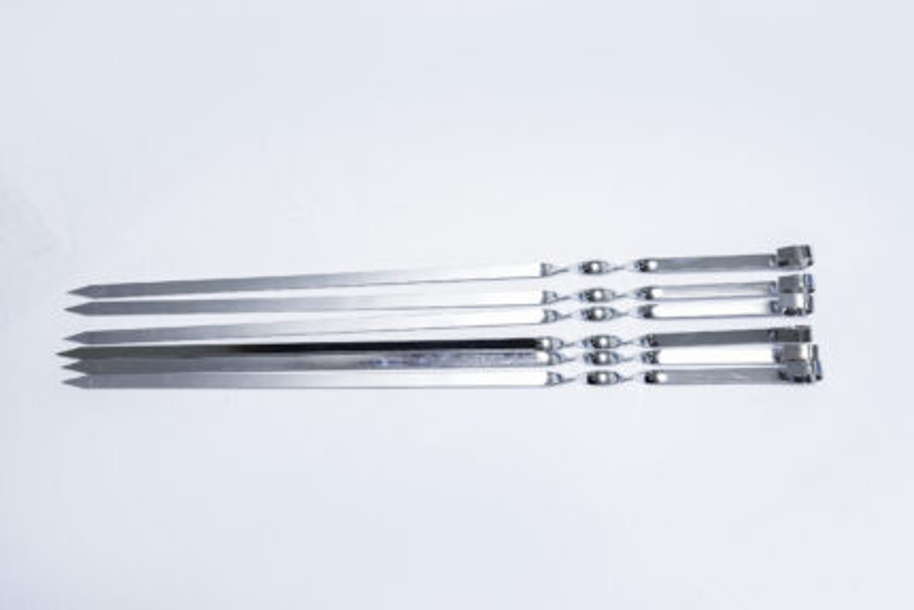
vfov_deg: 29.3
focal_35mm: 46
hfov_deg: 42.7
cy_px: 305
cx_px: 457
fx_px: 1168
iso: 3200
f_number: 9
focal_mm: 46
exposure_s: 1/200
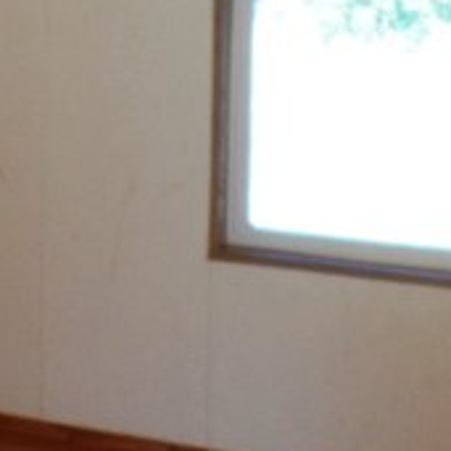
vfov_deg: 13.9
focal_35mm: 122
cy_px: -74
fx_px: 1798
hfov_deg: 13.6
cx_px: -171
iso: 80
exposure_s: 1/30
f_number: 3.2
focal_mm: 4.1
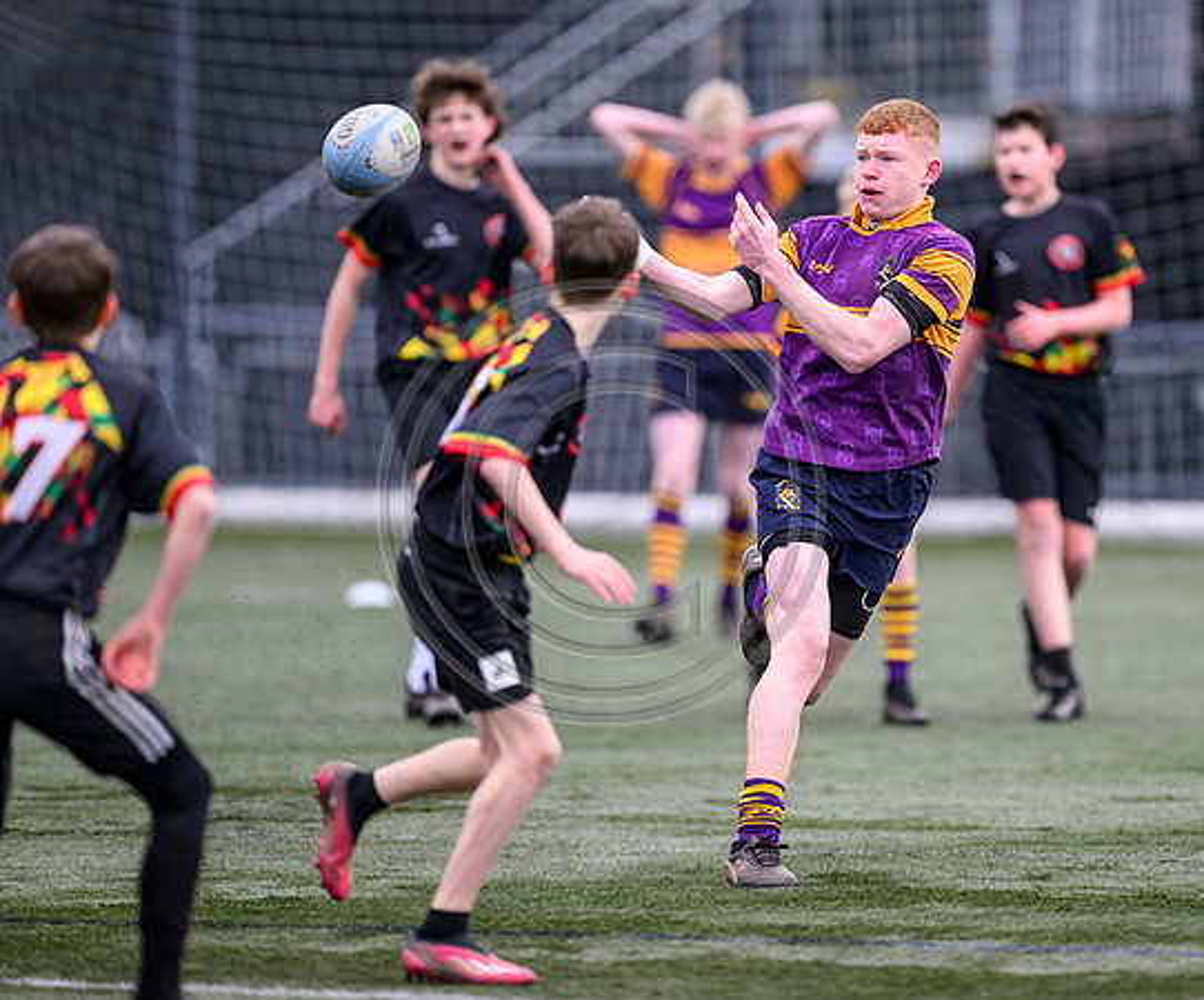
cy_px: 501
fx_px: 16790
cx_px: 752
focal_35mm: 464
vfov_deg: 3.4
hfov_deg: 4.1
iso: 500
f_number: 3.2
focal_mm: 400
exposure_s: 1/1600
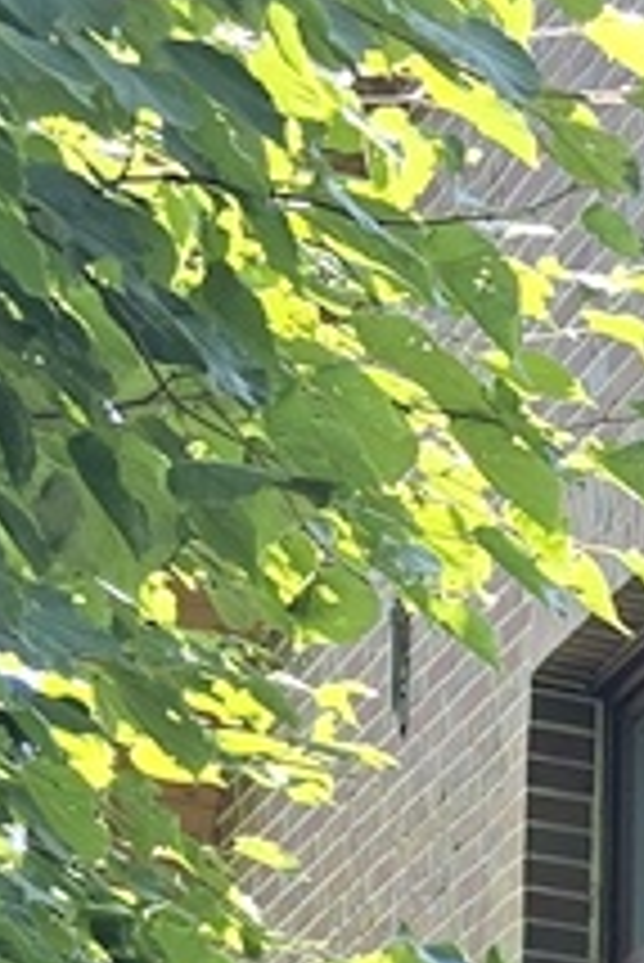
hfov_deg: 5.9
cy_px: 1796
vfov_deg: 10.7
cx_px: 2990
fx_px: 4795
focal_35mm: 179
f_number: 1.7
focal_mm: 6.3
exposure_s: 1/180
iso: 12
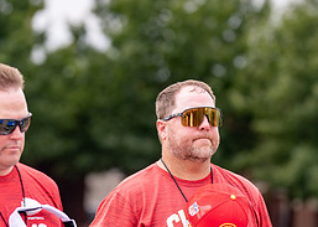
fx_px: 2716
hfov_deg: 6.7
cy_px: 184
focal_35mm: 301
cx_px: 94
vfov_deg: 4.8
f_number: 2.8
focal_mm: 125
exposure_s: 1/1000
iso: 100
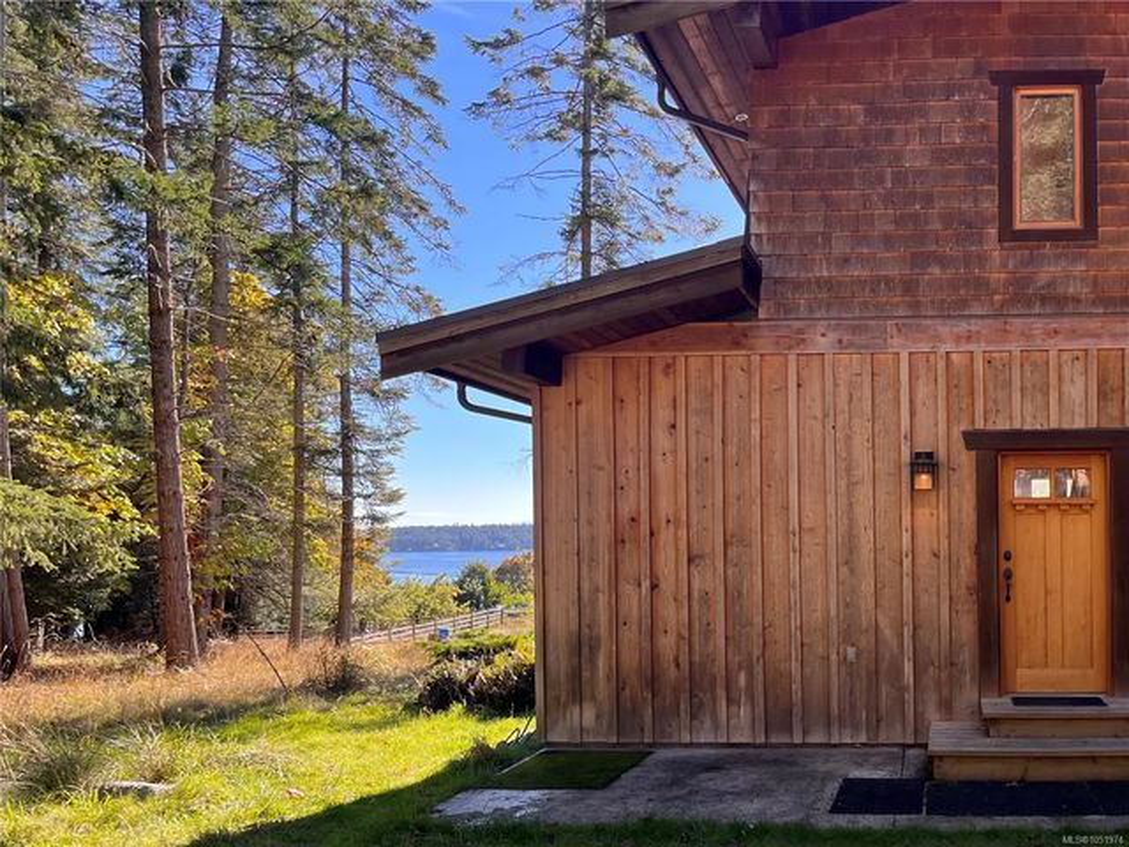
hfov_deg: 67.3
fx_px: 848
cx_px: 564
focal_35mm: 26
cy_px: 424
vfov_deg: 53.1
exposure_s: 1/845
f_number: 1.6
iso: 50
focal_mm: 5.1
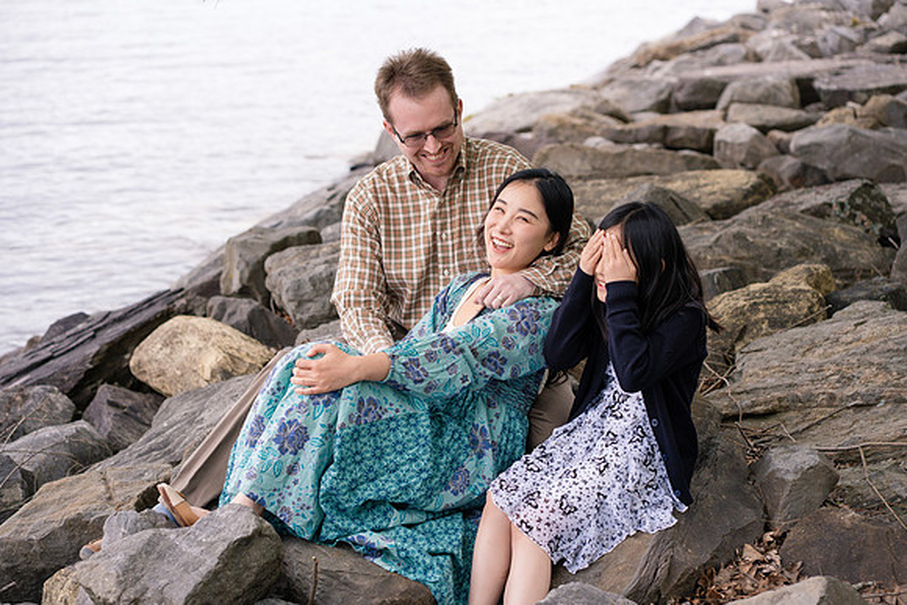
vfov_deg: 16.1
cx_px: 454
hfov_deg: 23.9
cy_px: 302
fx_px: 2142
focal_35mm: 85
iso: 800
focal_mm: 85
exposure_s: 1/250
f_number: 4
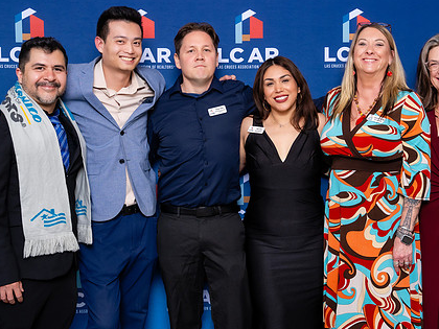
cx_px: 264
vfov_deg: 21.3
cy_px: 150
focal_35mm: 69
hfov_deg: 28.1
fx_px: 875
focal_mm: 42
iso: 500
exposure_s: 1/200
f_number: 5.6
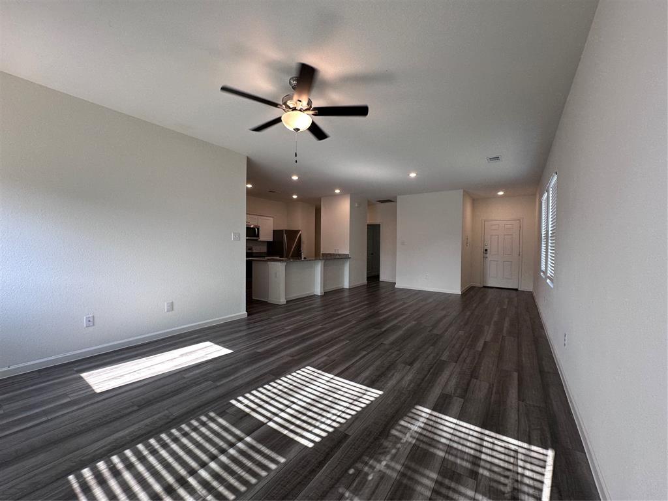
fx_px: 270
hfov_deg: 102.1
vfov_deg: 85.7
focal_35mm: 14
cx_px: 334
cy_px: 250
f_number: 2.2
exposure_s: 1/120
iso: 100
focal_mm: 2.22
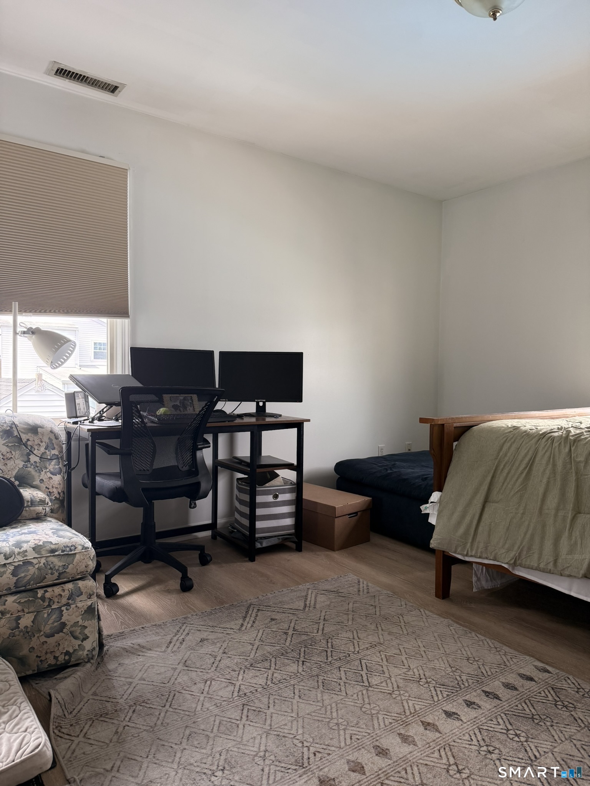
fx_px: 545
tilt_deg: -1.8
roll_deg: -1.0
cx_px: 295
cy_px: 393
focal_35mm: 24
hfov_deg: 56.8
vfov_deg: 71.6
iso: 200
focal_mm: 6.76
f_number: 1.78
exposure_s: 1/127
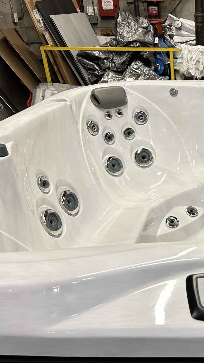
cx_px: 231
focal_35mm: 38
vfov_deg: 52.8
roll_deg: +0.6
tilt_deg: -25.8
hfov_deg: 28.1
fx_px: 365
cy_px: 182
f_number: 1.5
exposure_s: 1/60
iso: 160
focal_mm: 5.7
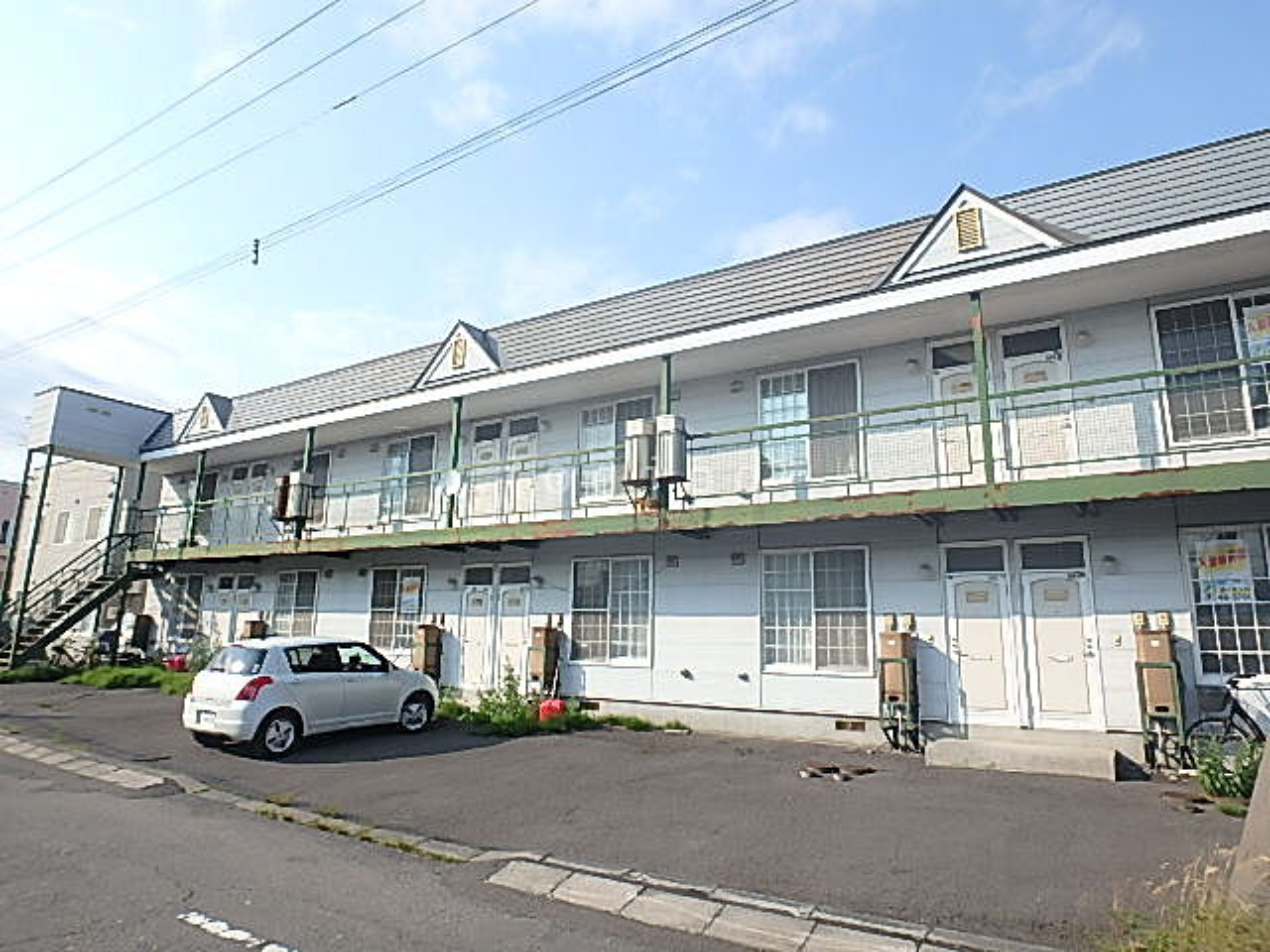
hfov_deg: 79.0
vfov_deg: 63.4
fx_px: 770
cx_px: 635
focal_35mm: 21
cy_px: 476
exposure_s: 1/800
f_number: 3.5
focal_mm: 3.7
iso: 125
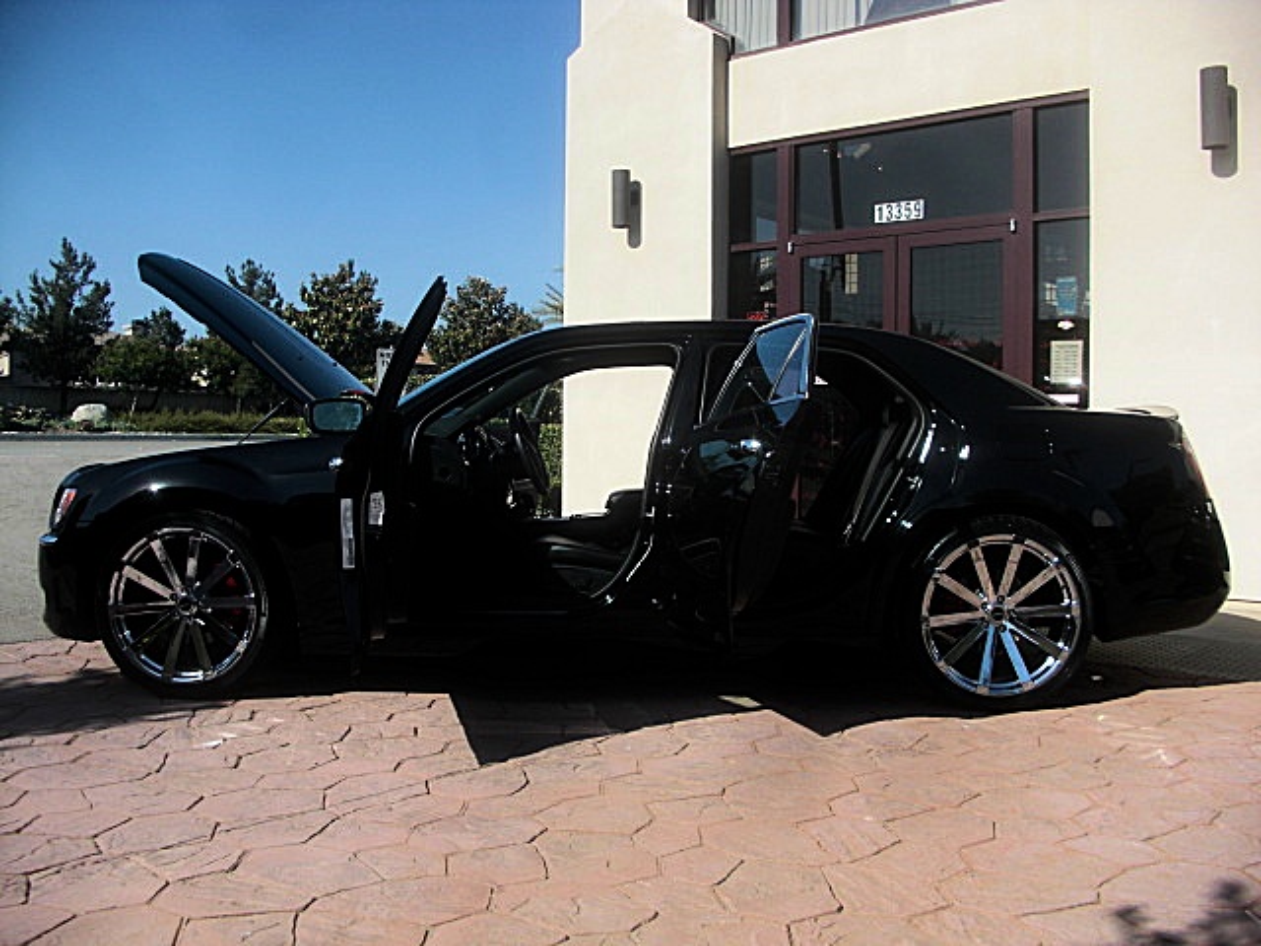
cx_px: 630
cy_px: 473
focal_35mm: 36
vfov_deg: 39.7
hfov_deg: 51.4
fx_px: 1311
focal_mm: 6.3
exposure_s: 1/160
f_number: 7.9
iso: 50
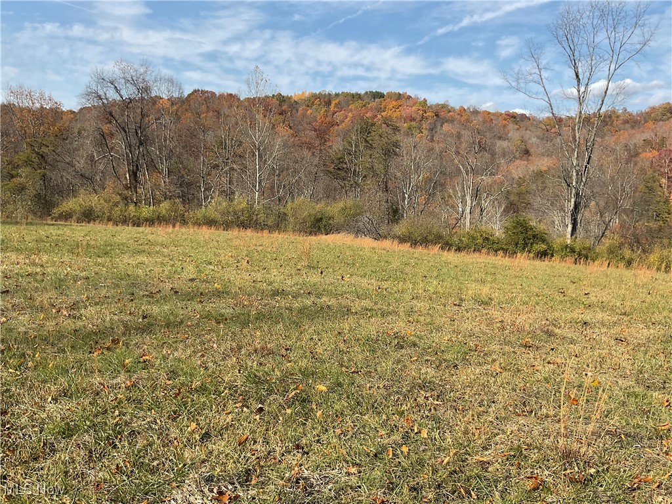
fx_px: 563
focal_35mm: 29
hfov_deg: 61.7
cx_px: 336
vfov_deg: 48.2
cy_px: 252
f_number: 1.8
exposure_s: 1/1626
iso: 16
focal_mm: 3
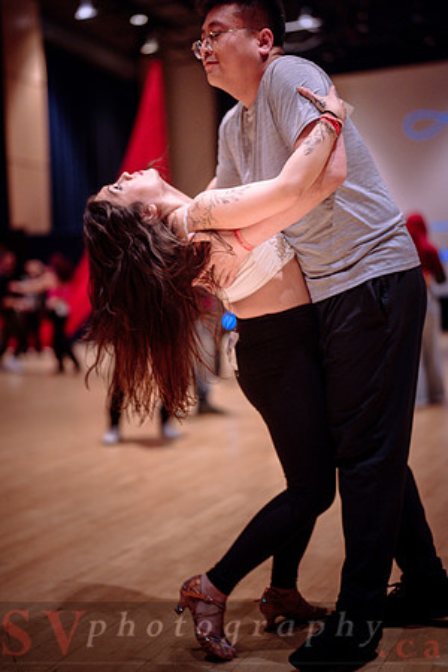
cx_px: 224
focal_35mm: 50
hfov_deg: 27.0
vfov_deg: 39.6
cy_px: 336
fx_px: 933
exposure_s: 1/250
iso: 1600
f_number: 1.2
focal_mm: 50
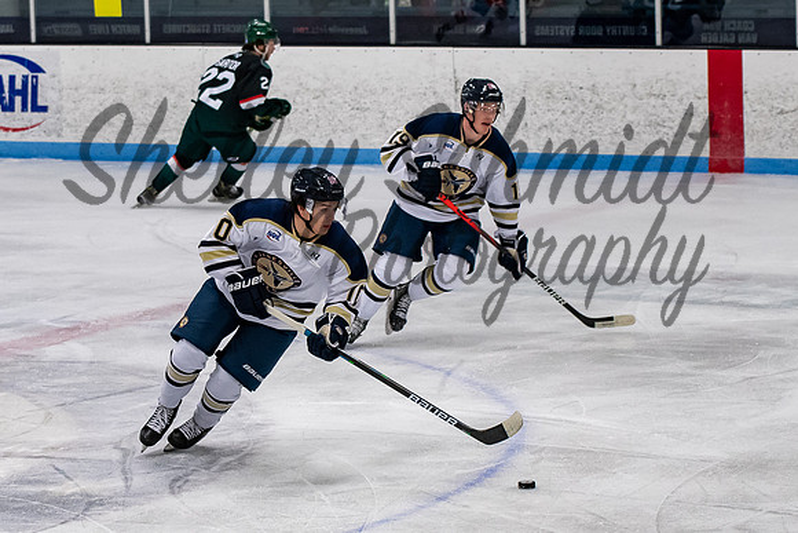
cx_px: 321
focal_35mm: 158
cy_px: 249
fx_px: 3505
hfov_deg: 13.0
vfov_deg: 8.7
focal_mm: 70
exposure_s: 1/800
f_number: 3.5
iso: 1400
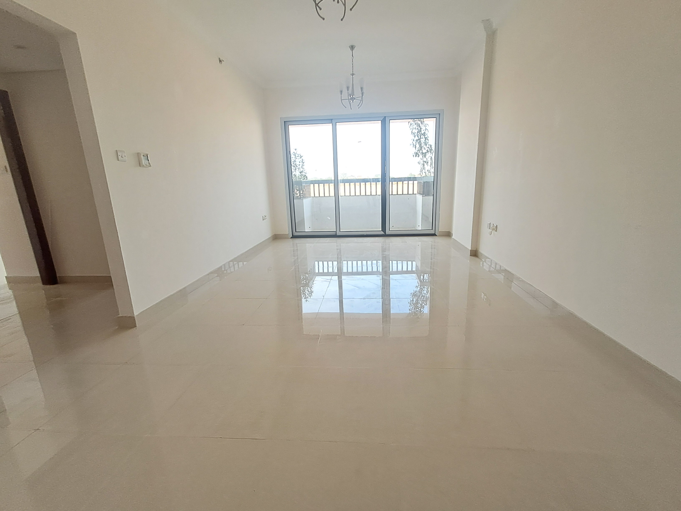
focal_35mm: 16
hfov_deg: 94.5
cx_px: 340
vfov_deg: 78.1
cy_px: 256
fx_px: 315
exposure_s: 1/60
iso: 50
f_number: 2.2
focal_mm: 1.64
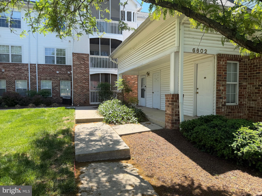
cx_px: 131
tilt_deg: -2.4
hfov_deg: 71.6
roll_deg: +0.5
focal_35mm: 24
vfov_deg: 56.8
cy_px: 98
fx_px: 182
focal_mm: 6.76
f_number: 1.78
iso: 80
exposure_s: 1/1271
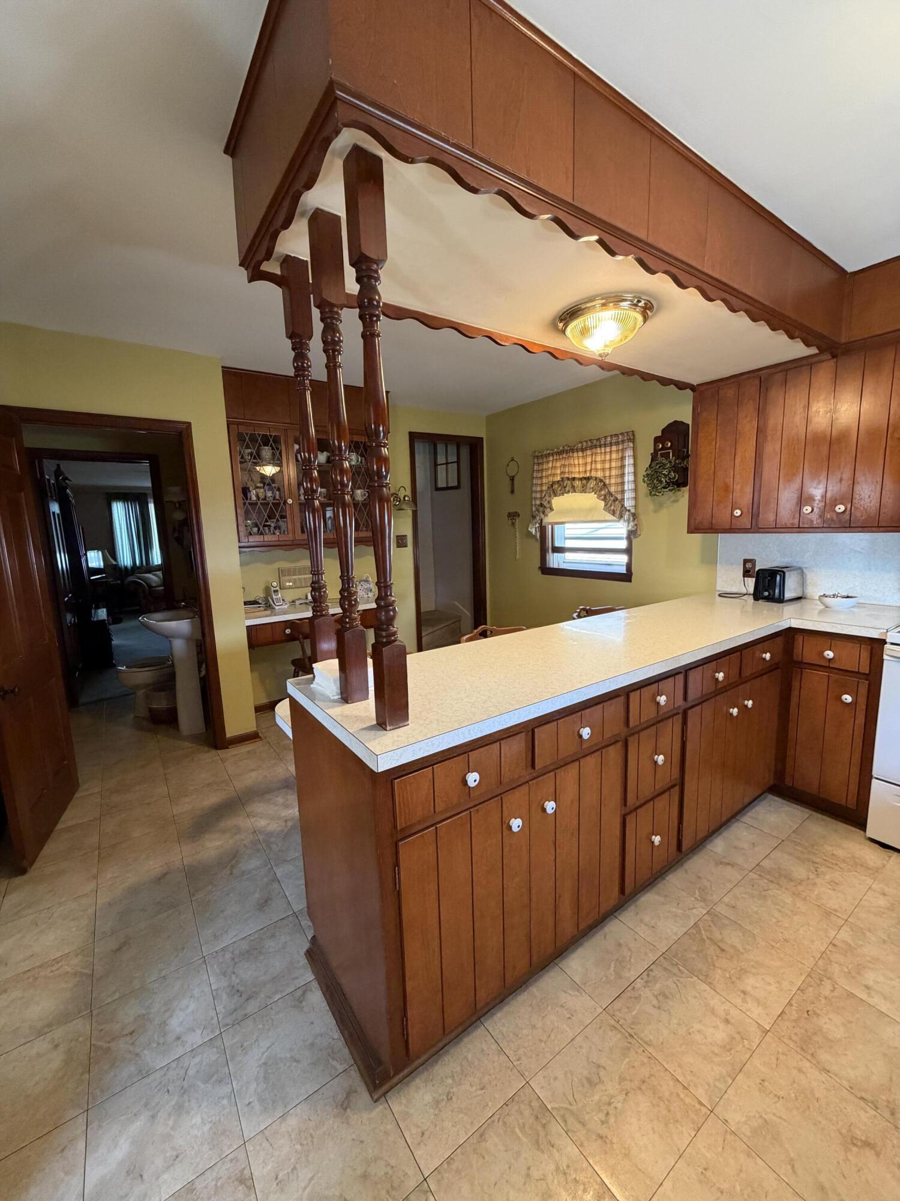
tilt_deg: -7.4
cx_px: 450
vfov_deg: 102.1
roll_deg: +1.8
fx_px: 485
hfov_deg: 85.7
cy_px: 600
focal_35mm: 14
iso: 320
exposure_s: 1/60
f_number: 2.2
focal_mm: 2.22
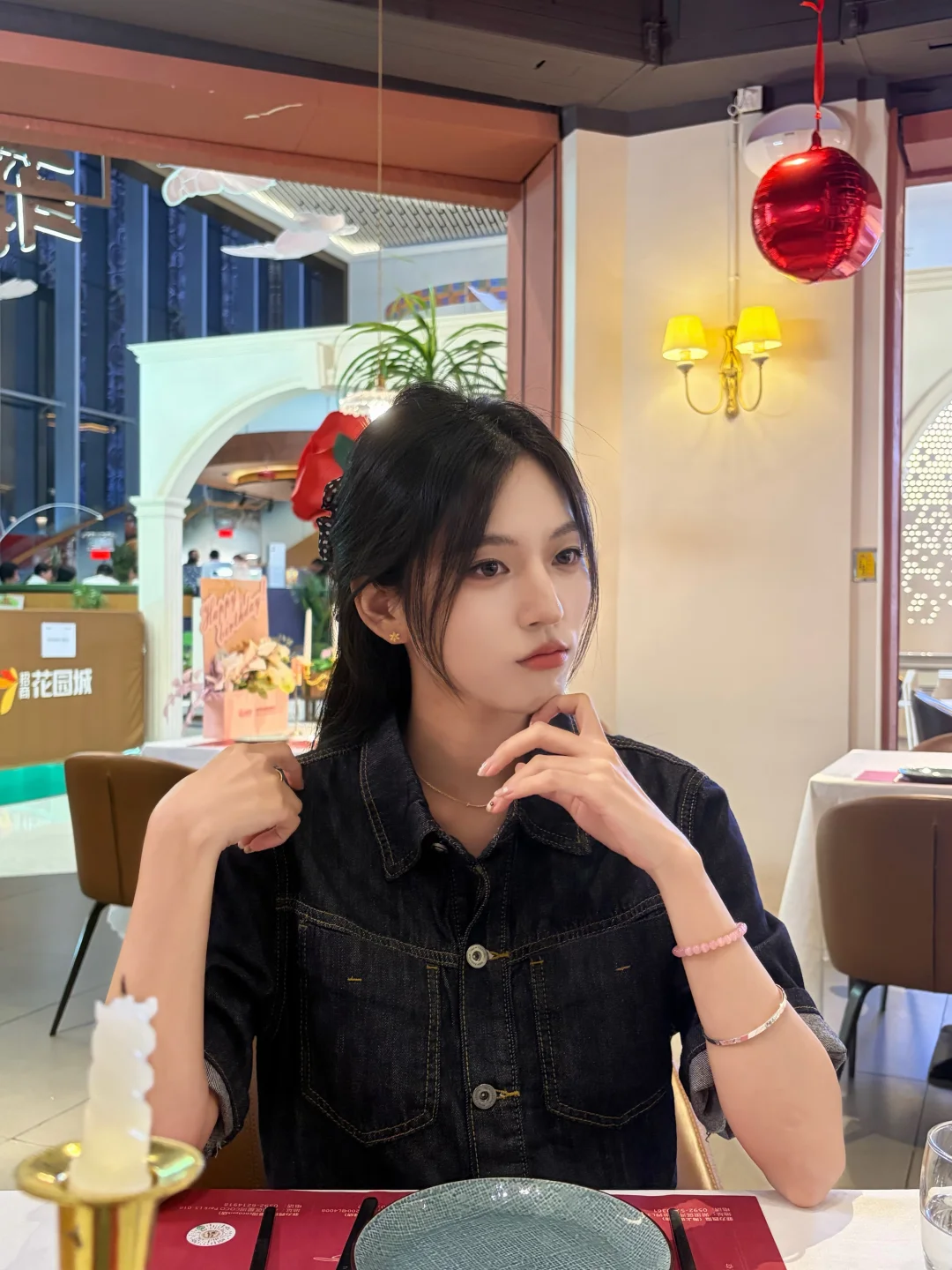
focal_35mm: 26
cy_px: 635
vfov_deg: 67.3
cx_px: 476
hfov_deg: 53.1
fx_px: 953
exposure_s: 1/60
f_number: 1.5
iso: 125
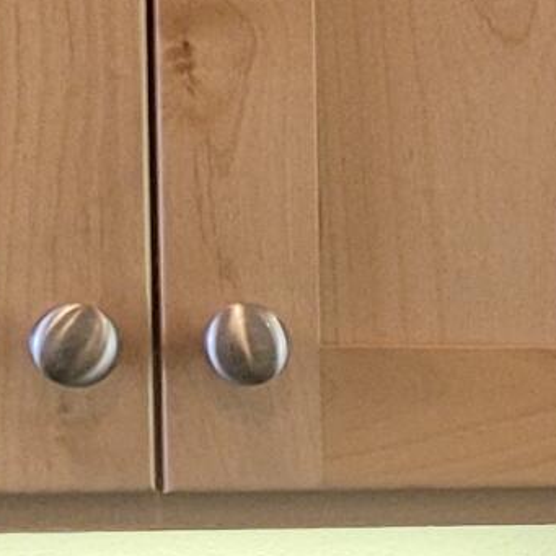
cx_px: 1565
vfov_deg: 8.6
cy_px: 649
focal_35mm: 202
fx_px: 3671
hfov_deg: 7.7
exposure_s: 1/120
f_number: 1.8
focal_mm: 5.4
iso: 200
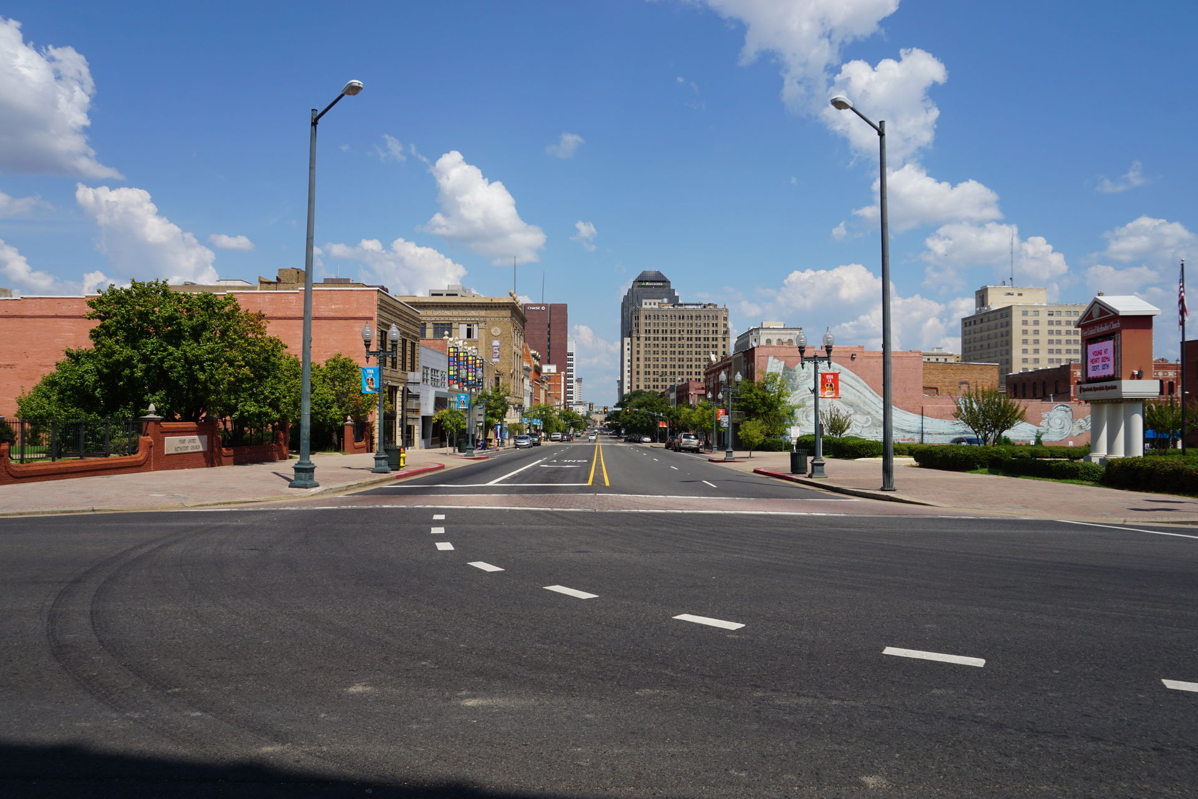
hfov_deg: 73.7
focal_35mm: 24
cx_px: 599
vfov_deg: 53.1
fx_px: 799
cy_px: 400
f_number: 11
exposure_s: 1/200
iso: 100
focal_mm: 16
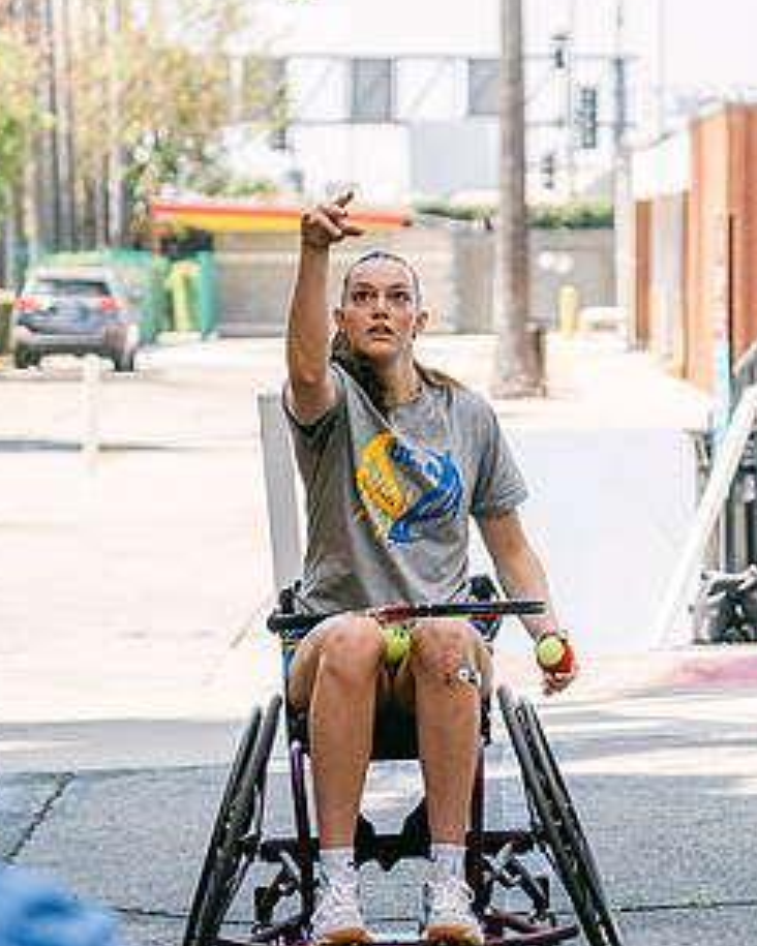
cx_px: 456
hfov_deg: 8.4
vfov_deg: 10.5
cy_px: 582
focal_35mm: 184
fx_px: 5153
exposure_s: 1/850
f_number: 2.8
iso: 160
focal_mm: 68.7
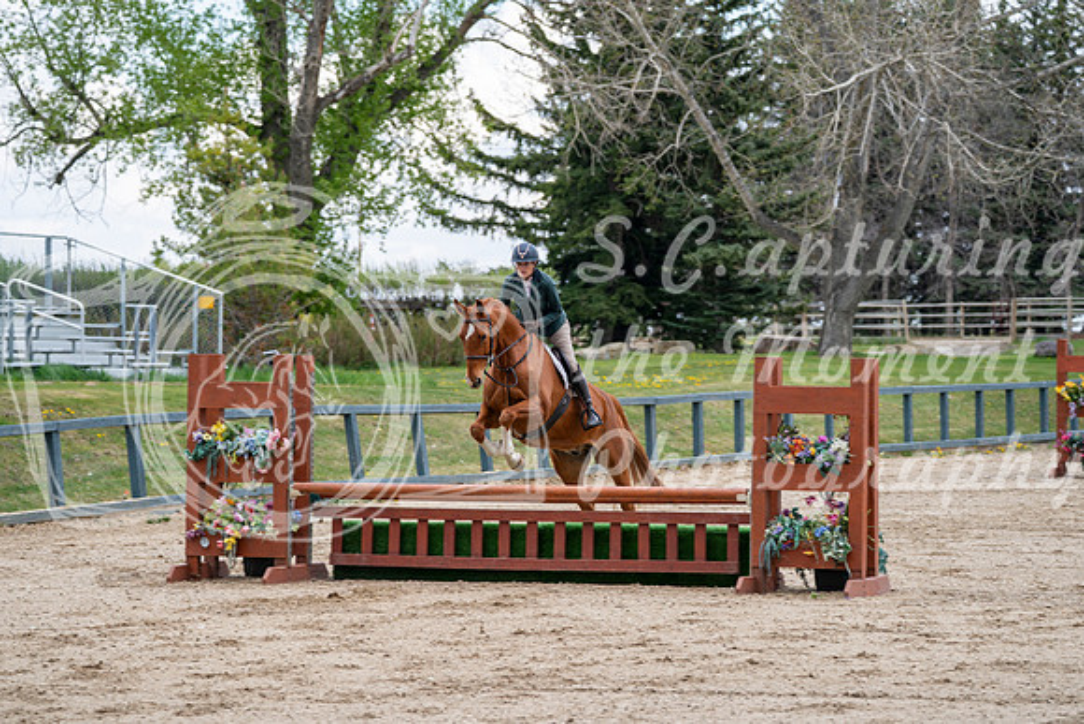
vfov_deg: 8.5
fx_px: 4879
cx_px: 542
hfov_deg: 12.7
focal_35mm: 162
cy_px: 362
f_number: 5.6
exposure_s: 1/200
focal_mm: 162
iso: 100
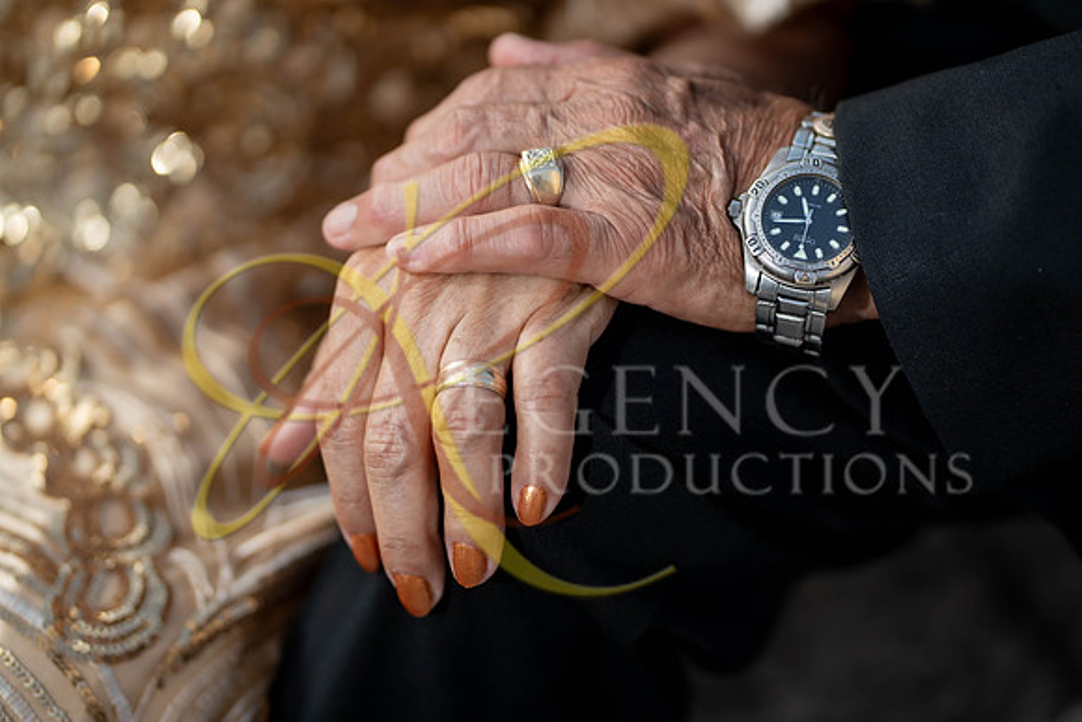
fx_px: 2555
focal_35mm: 85
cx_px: 541
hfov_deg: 23.9
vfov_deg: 16.1
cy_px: 361
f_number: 2.2
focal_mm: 85
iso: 200
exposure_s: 1/2000
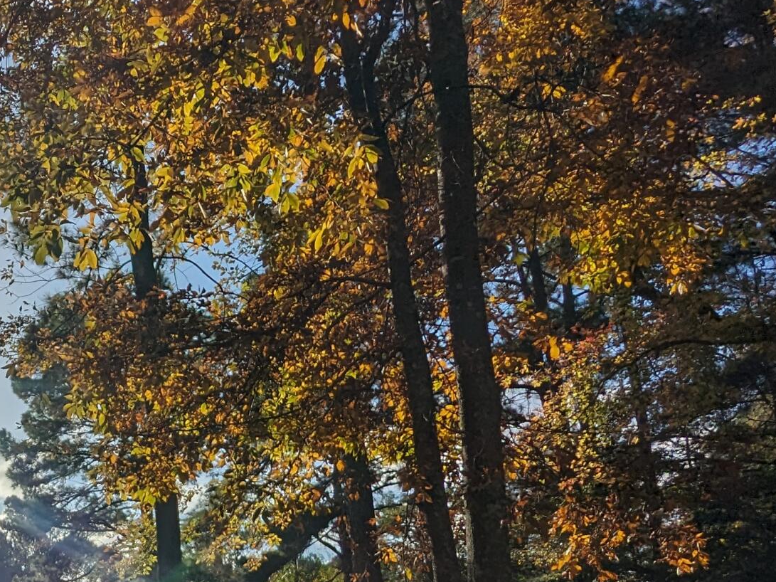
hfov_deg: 36.9
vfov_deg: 31.3
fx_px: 986
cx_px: -55
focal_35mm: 44
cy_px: 531
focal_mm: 2.35
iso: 49
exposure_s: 1/7752
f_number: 2.2
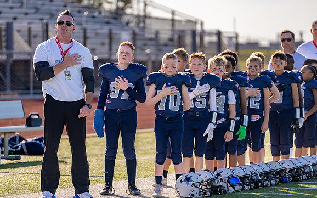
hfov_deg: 10.8
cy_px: 108
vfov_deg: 6.7
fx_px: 1684
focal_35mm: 195
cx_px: 147
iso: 100
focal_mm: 178
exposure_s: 1/1250
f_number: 2.8
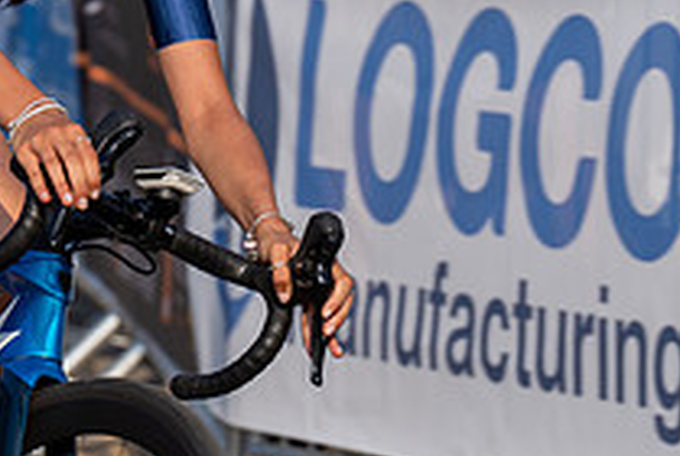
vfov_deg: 2.6
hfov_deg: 3.9
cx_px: 75
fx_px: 9855
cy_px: -142
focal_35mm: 521
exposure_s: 1/1000
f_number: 6.3
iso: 160
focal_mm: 188
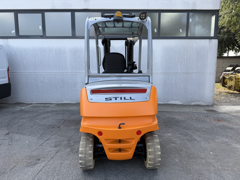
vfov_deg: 56.8
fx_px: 166
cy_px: 90
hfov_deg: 71.6
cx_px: 120
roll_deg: +0.0
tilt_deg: -7.2
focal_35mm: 24
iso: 80
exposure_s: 1/831
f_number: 1.78
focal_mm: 6.76
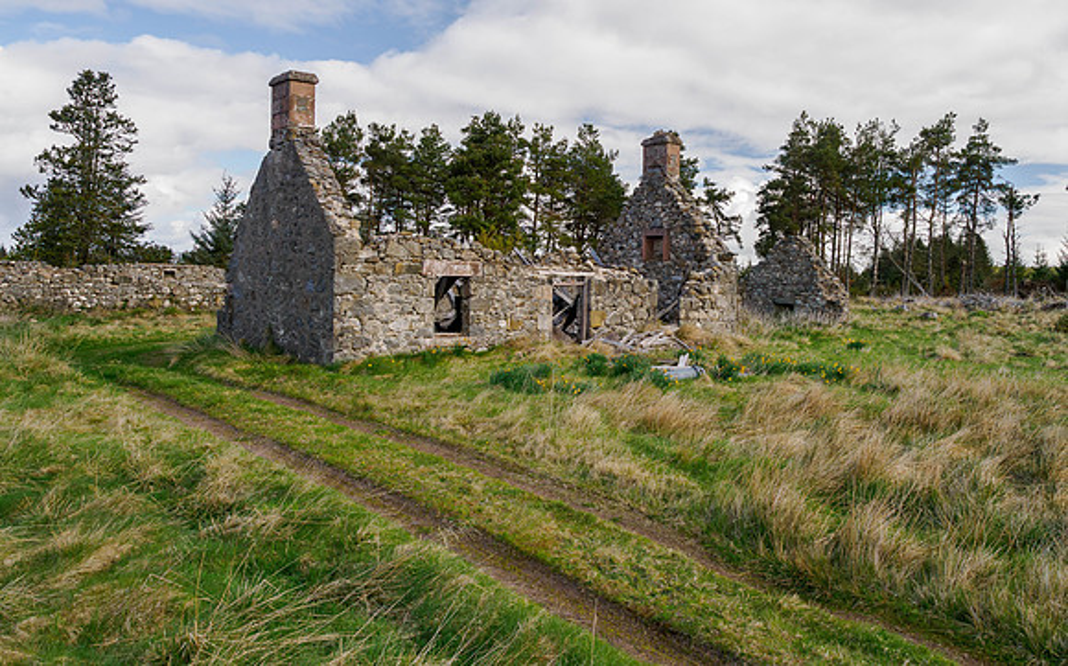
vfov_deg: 43.0
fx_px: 844
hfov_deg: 64.4
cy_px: 286
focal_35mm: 29
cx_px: 609
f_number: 5.6
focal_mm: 12
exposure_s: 1/320
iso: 400
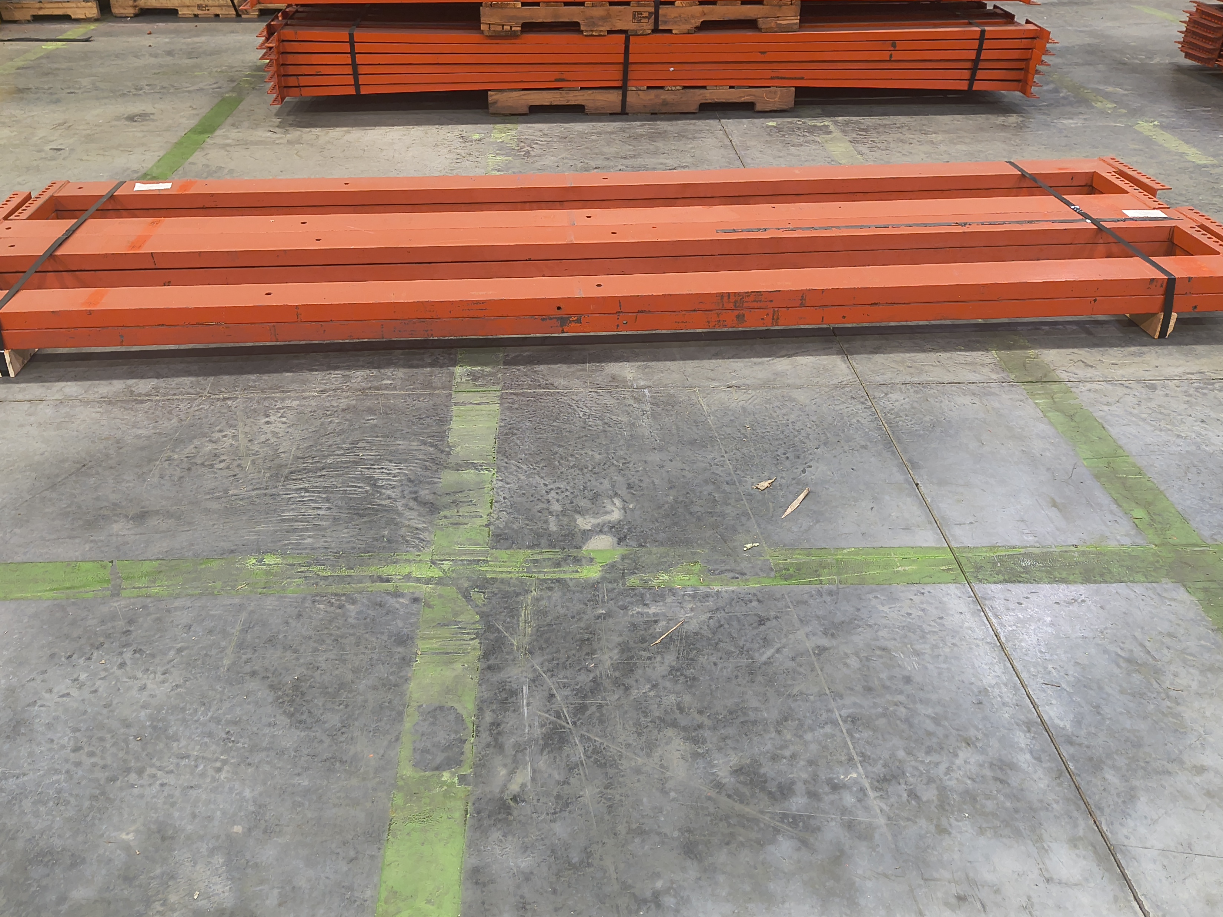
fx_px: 1095
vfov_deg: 45.2
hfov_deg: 58.3
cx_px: 575
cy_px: 376
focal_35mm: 31
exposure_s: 1/60
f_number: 1.7
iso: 967
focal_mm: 4.68
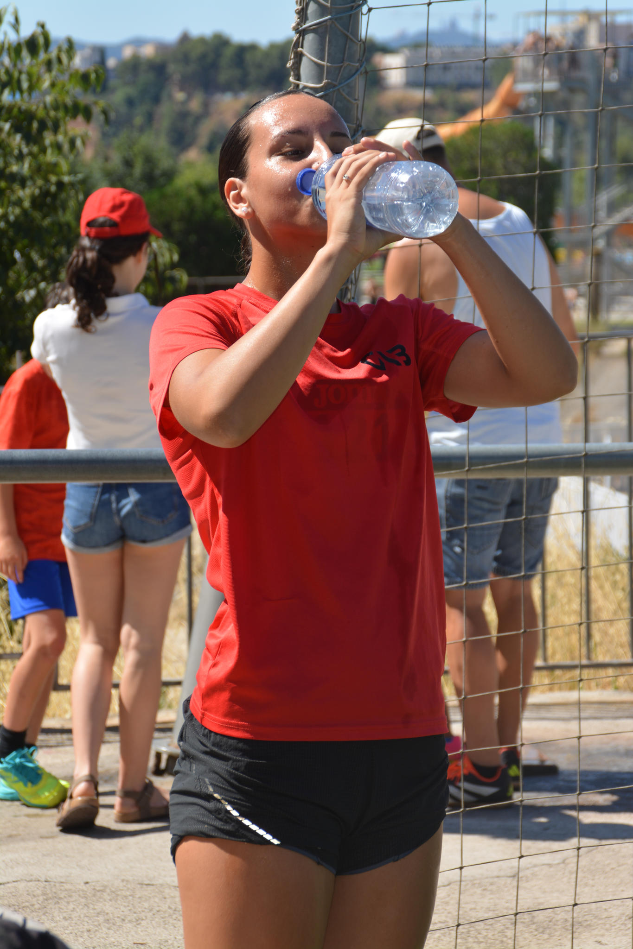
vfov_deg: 13.0
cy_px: 474
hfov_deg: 8.7
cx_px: 316
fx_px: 4154
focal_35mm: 158
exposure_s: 1/200
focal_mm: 105
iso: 100
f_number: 9
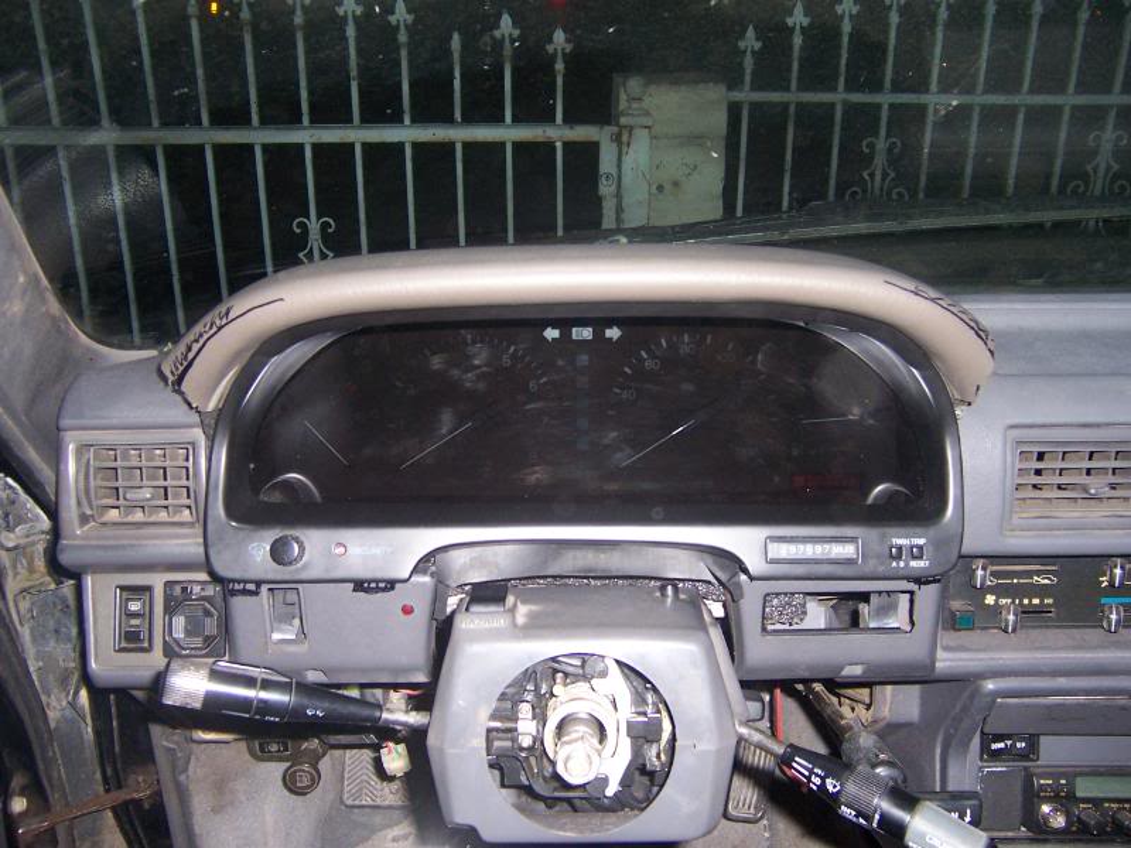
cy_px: 424
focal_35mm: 33
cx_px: 566
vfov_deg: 42.9
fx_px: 1078
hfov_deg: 55.4
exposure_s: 1/60
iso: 140
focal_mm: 5.5
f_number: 2.8
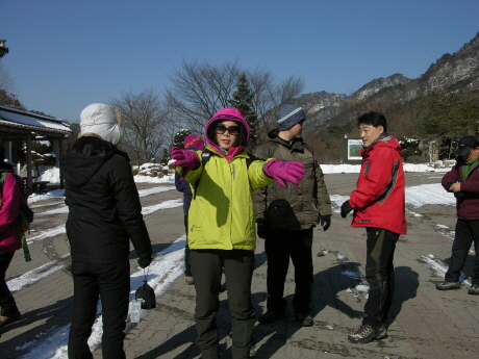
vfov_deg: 40.7
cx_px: 240
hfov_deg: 52.6
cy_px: 180
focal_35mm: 35
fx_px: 484
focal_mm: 8.9
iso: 100
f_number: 8
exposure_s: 1/543
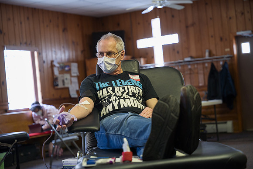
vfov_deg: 18.6
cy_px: 83
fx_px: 516
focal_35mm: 73
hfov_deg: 27.5
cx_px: 128
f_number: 2.8
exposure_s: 1/100
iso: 1250
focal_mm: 70
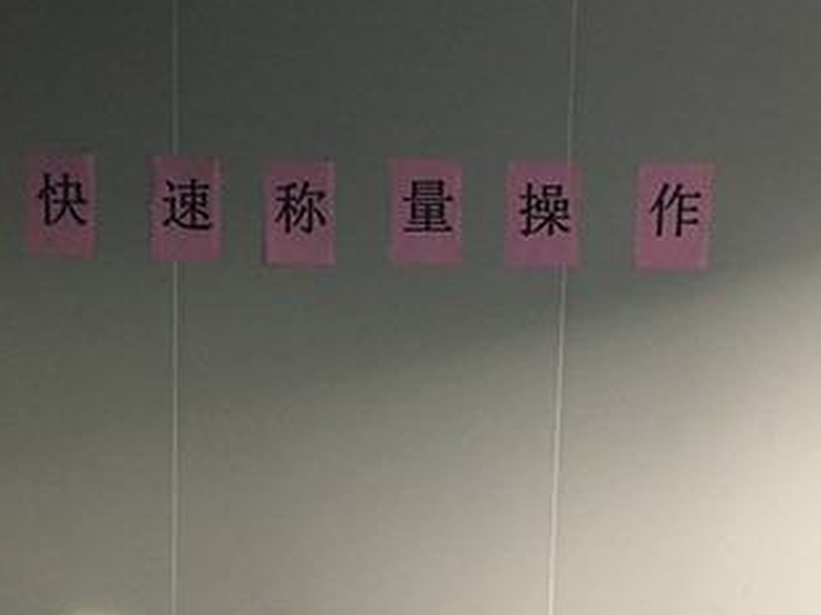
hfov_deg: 34.3
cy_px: 560
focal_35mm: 56
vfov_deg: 25.2
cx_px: 473
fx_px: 1328
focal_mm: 4.15
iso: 32
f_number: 2.2
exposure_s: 1/50
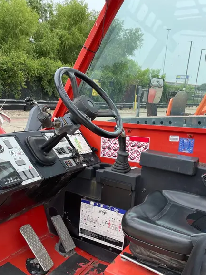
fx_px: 262
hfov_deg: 42.9
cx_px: 114
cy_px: 172
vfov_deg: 54.7
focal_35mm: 33
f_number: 1.6
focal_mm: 4.2
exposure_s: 1/711
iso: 32
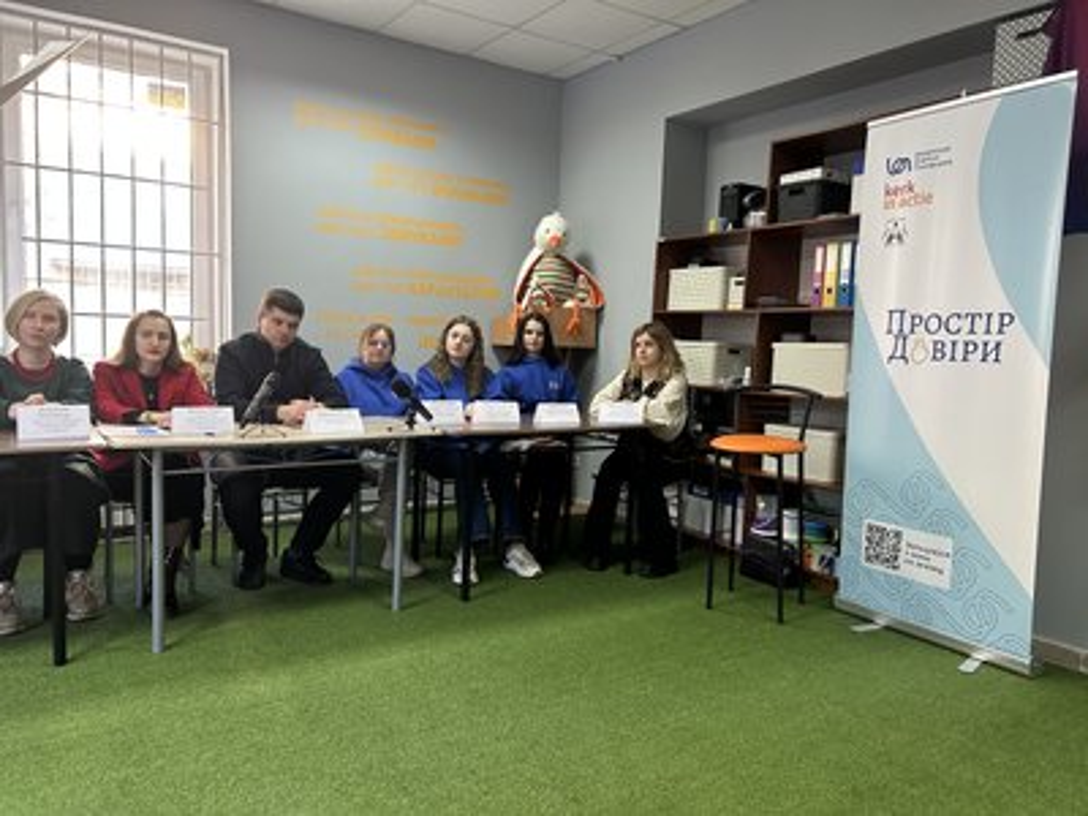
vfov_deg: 53.1
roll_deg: -1.5
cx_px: 544
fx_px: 817
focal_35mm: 26
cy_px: 408
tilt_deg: -5.0
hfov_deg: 67.3
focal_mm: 5.7
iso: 200
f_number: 1.5
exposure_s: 1/50
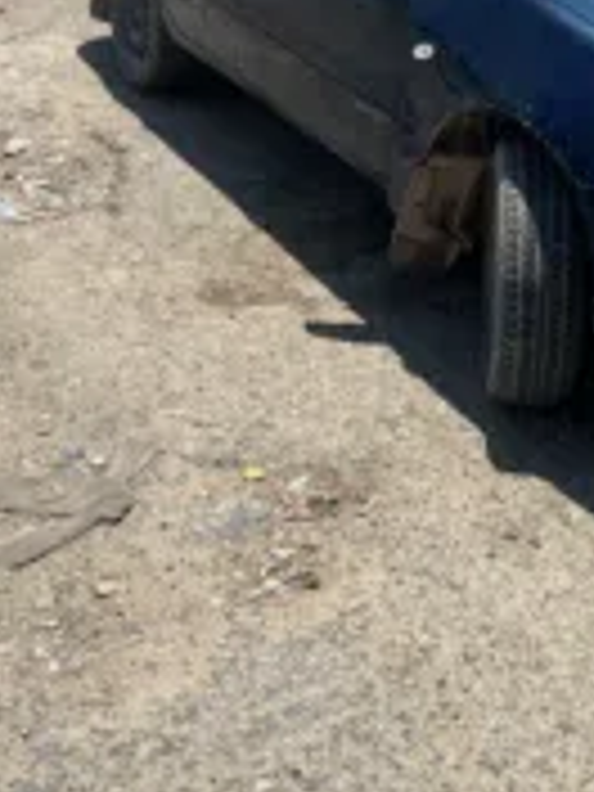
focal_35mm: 59
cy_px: 189
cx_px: 472
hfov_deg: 24.4
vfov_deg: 32.0
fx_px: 1350
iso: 50
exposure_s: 1/5319
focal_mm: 5.7
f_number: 1.5
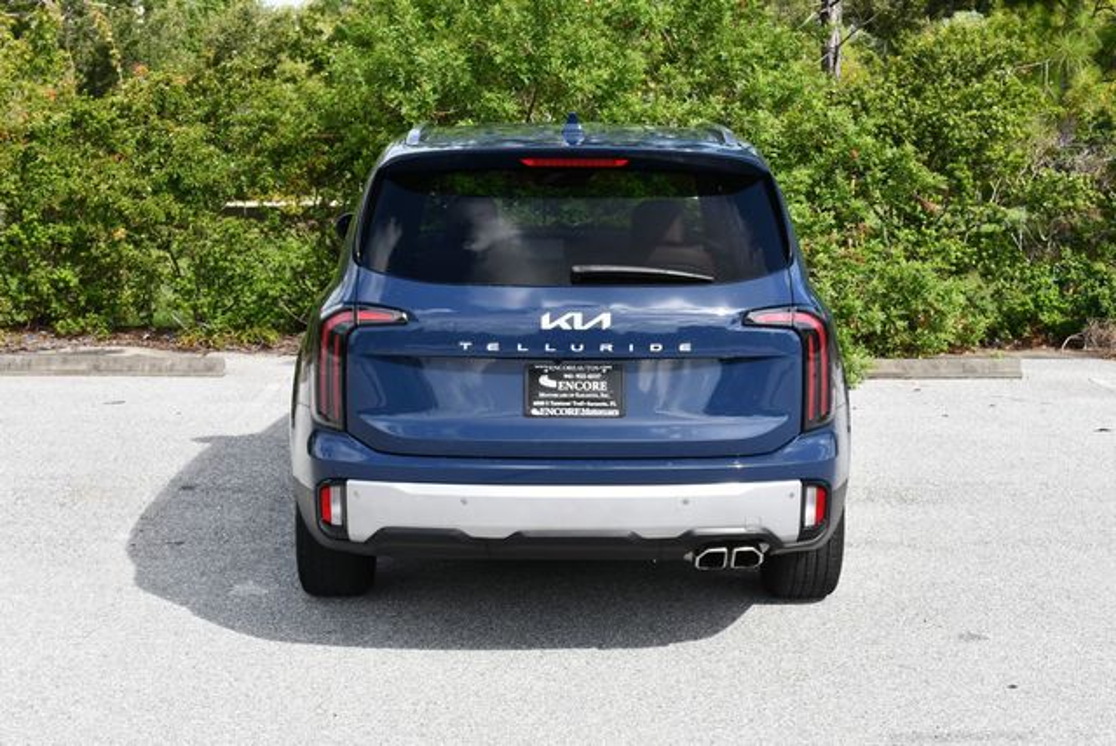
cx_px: 558
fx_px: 1738
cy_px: 373
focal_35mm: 56
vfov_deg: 24.2
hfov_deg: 35.6
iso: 200
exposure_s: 1/250
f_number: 8
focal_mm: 28
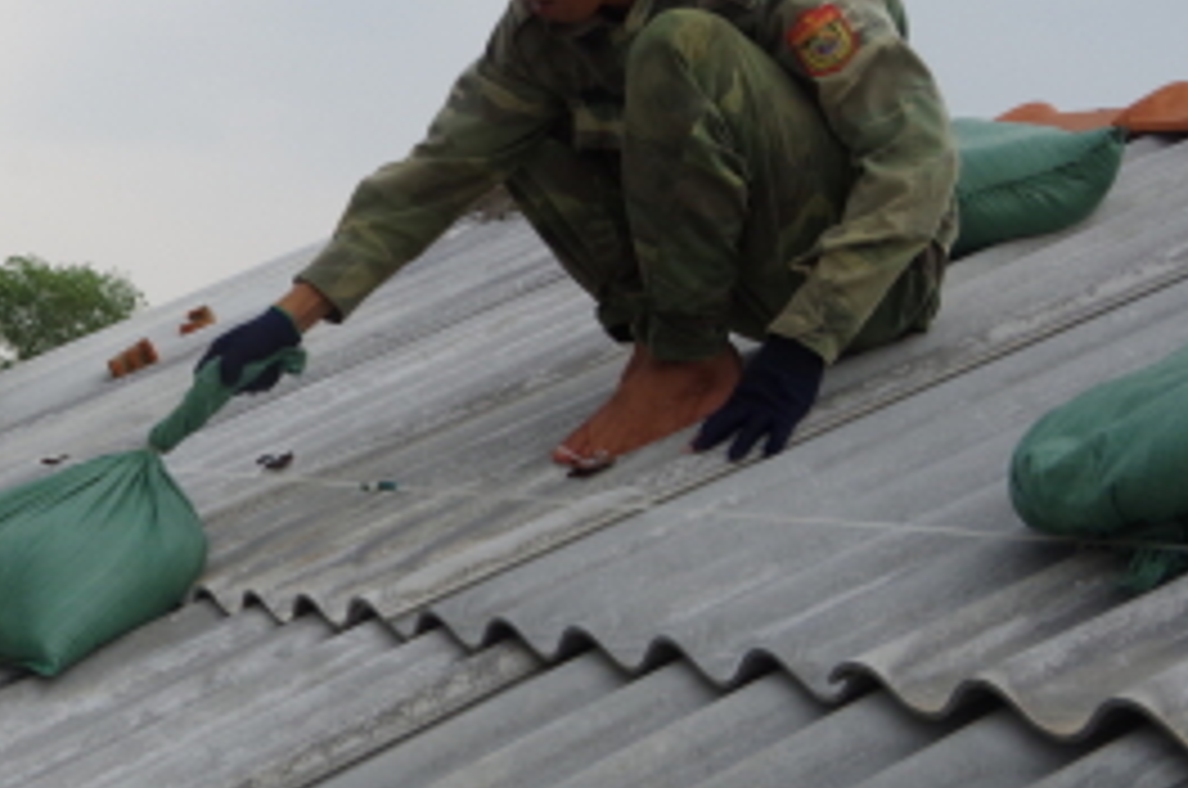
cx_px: 45
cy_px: 401
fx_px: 2470
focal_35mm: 75
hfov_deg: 25.9
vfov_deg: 18.1
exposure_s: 1/320
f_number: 8
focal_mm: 24
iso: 800
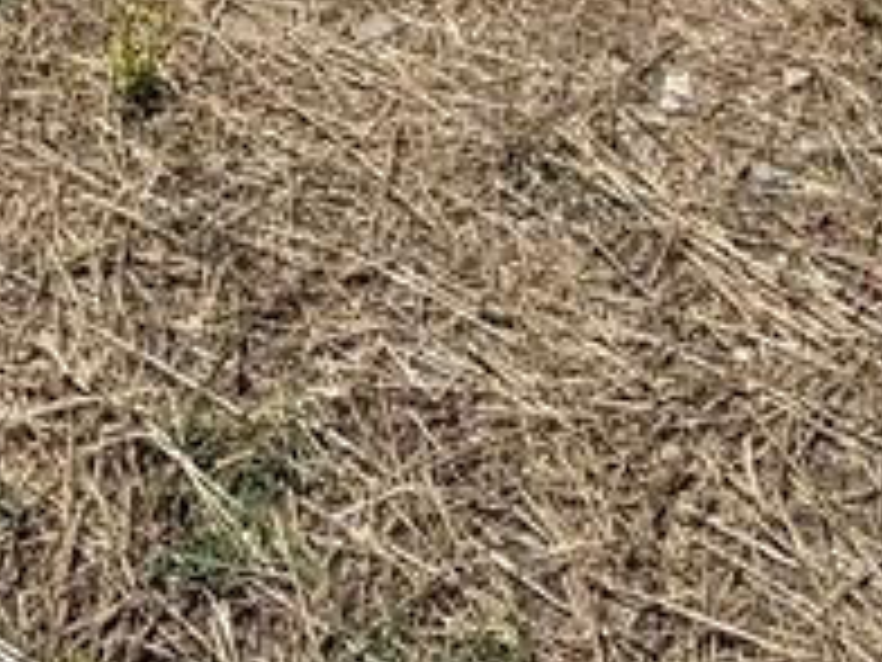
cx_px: 72
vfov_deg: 14.1
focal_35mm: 73
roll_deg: +0.3
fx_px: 1860
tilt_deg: -0.7
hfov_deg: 25.7
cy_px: -914
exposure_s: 1/820
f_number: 2.2
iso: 20
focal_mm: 2.22
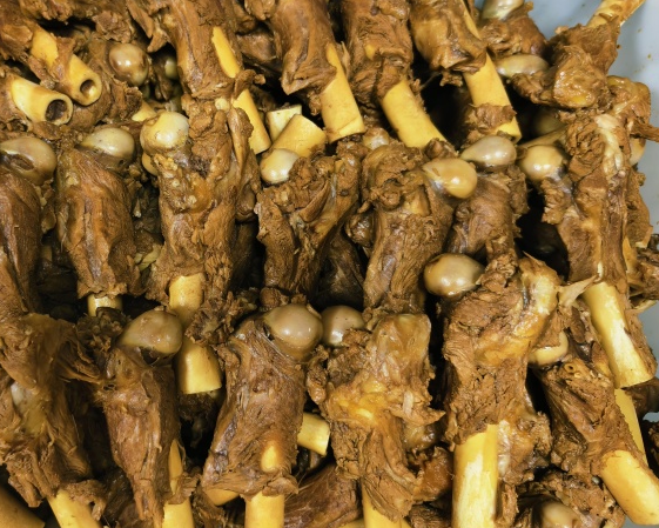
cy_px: 216
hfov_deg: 54.4
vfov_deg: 45.6
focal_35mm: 32
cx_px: 214
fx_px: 624
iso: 426
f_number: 1.57
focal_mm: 5.6
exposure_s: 1/100
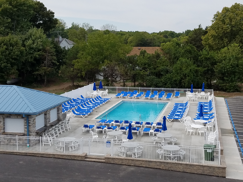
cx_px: 122
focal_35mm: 26
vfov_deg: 53.1
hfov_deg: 67.3
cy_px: 91
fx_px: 183
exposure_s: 1/2448
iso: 50
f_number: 1.7
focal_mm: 4.2
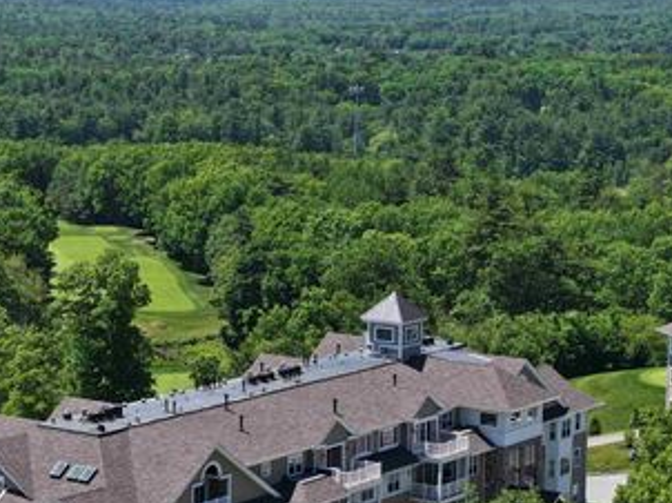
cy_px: 328
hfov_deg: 16.9
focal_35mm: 116
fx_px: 2250
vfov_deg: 12.7
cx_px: 189
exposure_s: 1/1000
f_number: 2.8
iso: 120
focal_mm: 19.35
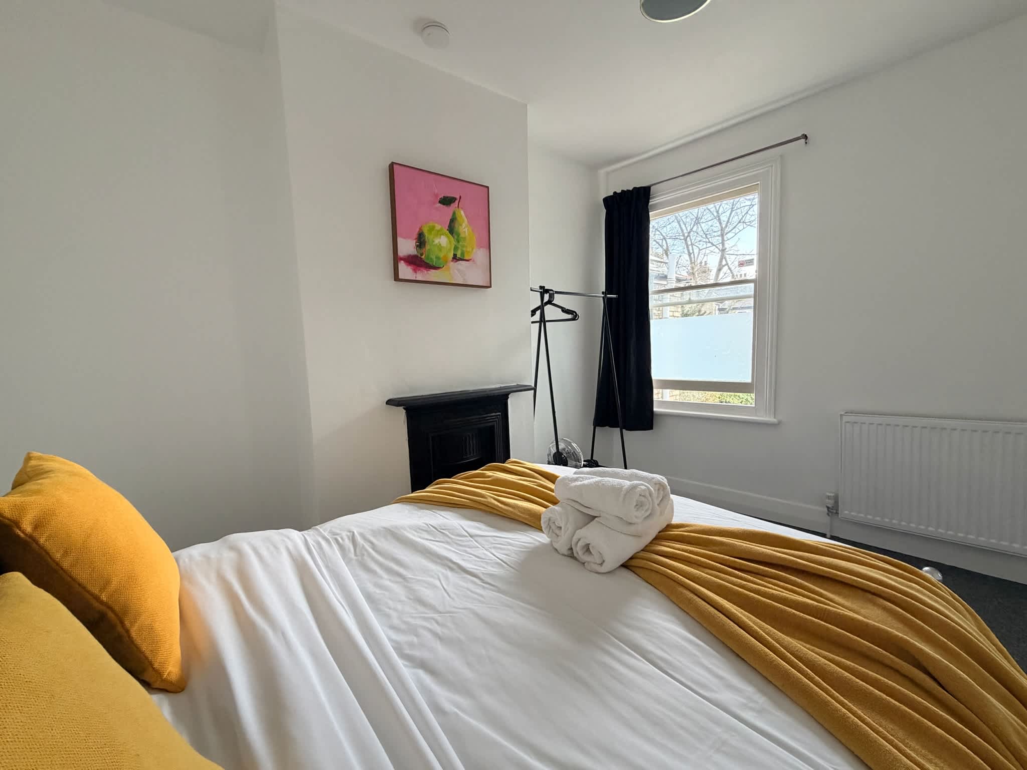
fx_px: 415
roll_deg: -0.3
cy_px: 385
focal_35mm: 14
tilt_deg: -4.8
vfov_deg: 85.7
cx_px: 514
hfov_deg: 102.1
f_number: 2.2
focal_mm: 2.2
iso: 200
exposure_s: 1/121
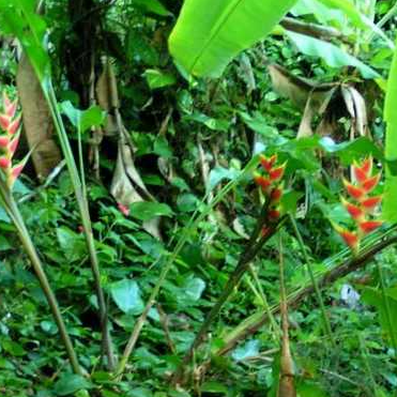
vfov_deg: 12.0
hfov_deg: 12.0
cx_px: 194
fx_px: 1881
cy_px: 185
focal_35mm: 145
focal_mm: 14.5
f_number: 3.5
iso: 200
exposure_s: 1/15
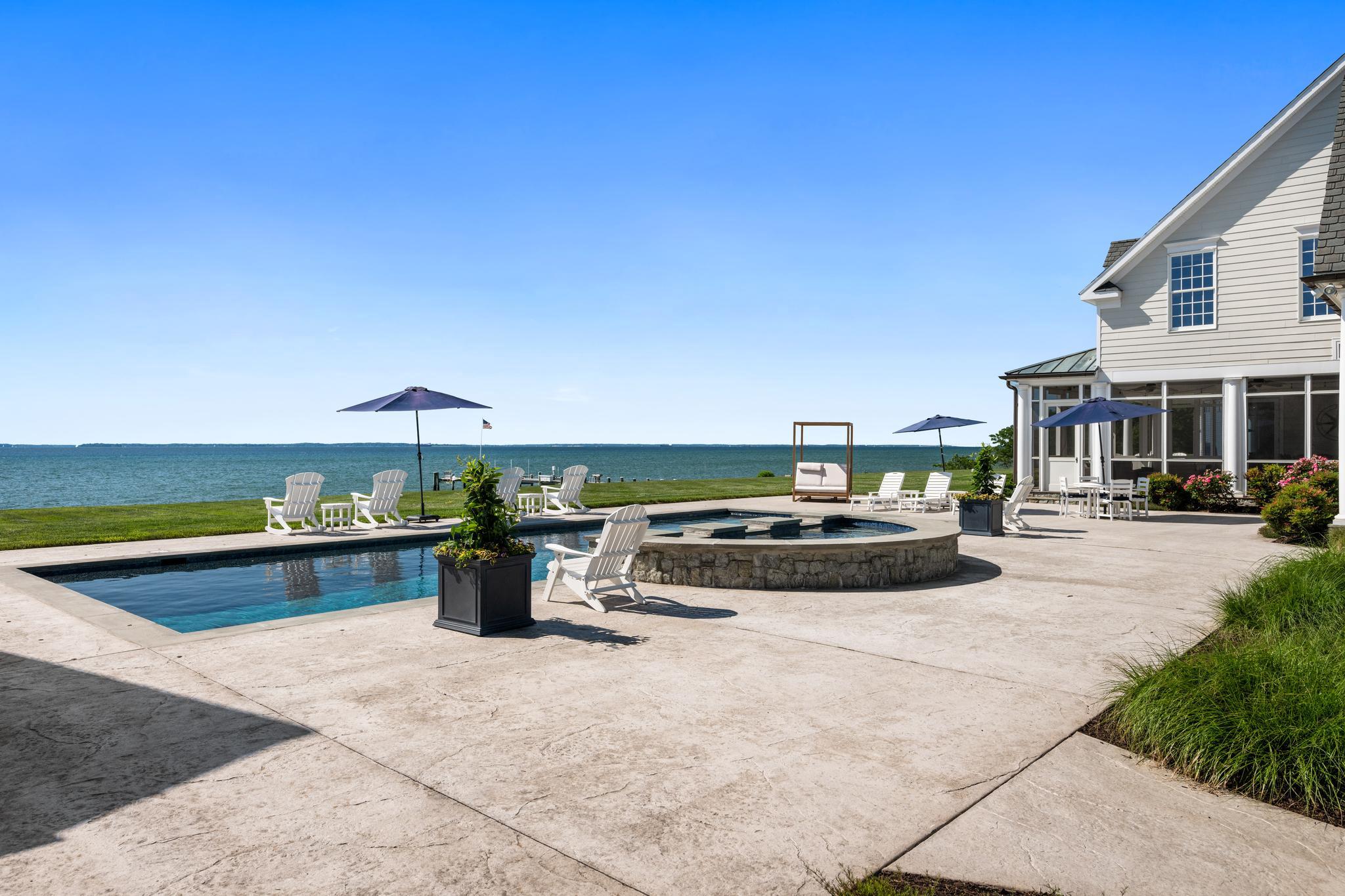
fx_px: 822
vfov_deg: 57.2
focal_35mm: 22
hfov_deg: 78.6
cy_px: 448
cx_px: 672
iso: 400
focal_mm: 22
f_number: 9
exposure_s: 1/400
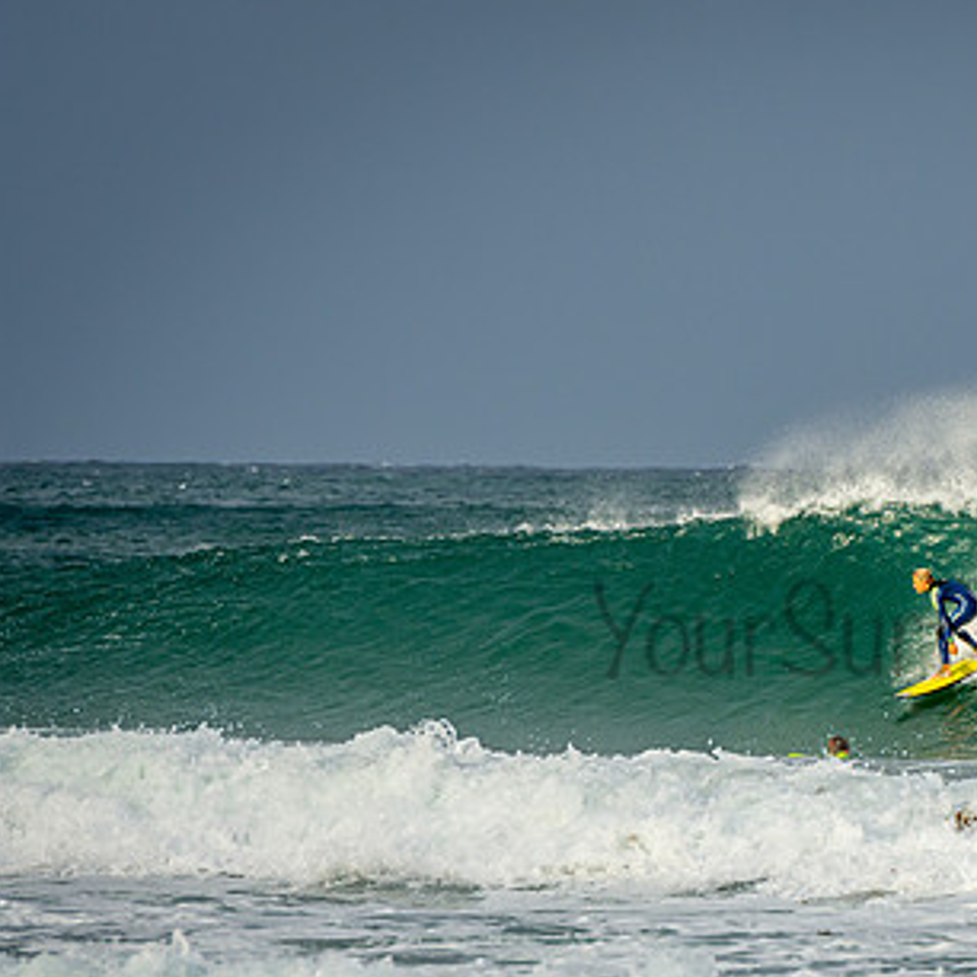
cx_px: 923
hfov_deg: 3.6
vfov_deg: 3.6
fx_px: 15455
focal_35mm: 484
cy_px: 602
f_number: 5.6
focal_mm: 200
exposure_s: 1/640
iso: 200
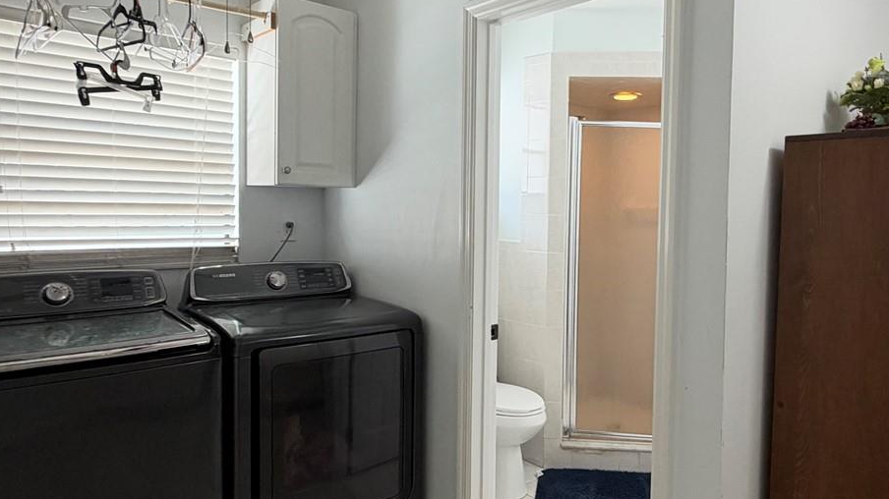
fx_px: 636
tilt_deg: -1.7
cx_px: 542
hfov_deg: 69.0
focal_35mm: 27
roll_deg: -1.1
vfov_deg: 42.9
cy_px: 237
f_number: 2.2
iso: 250
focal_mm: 2.22
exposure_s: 1/60
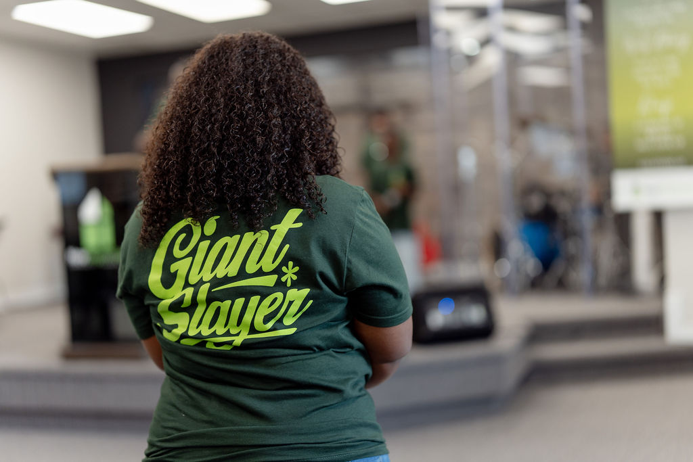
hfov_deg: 39.6
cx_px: 346
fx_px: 963
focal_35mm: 50
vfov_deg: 27.0
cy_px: 231
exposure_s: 1/400
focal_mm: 50
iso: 320
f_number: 1.2
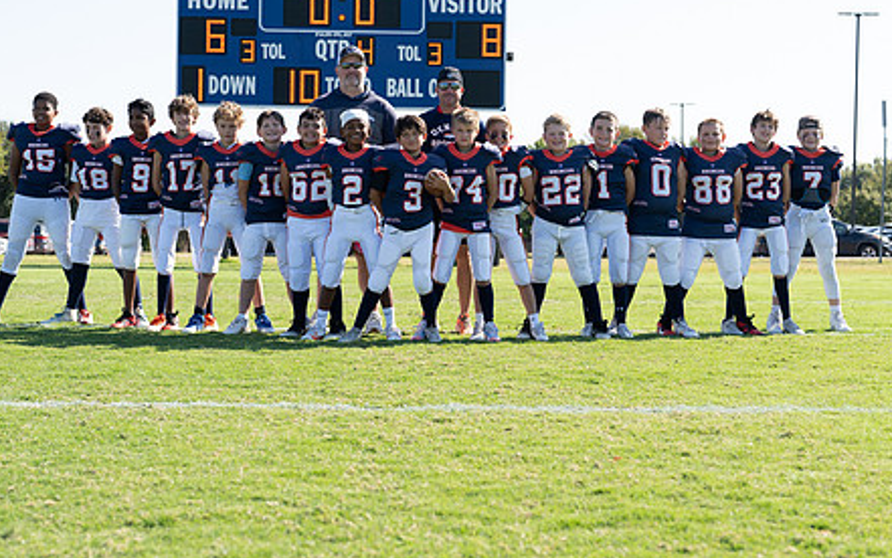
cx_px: 433
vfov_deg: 19.4
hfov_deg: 30.6
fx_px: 1629
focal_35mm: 67
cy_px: 250
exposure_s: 1/500
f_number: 3.5
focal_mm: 50
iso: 100
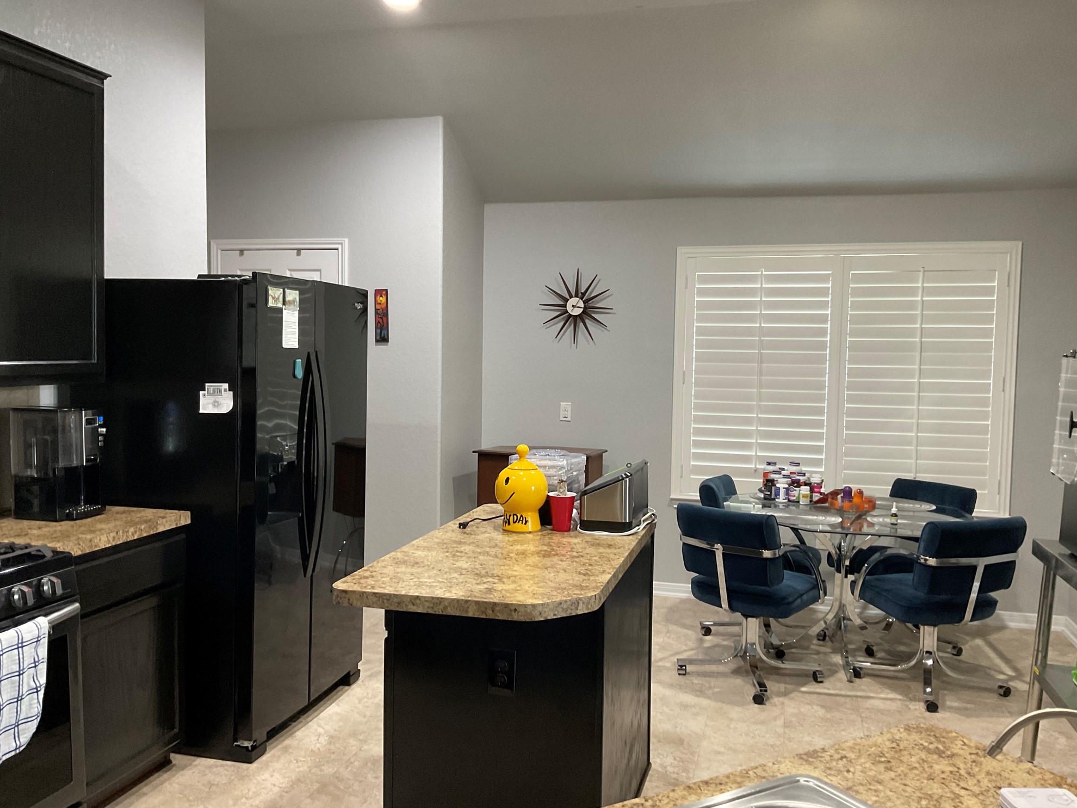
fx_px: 933
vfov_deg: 46.8
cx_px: 543
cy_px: 413
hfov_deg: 60.0
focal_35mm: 30
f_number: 1.8
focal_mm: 3
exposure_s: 1/40
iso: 200
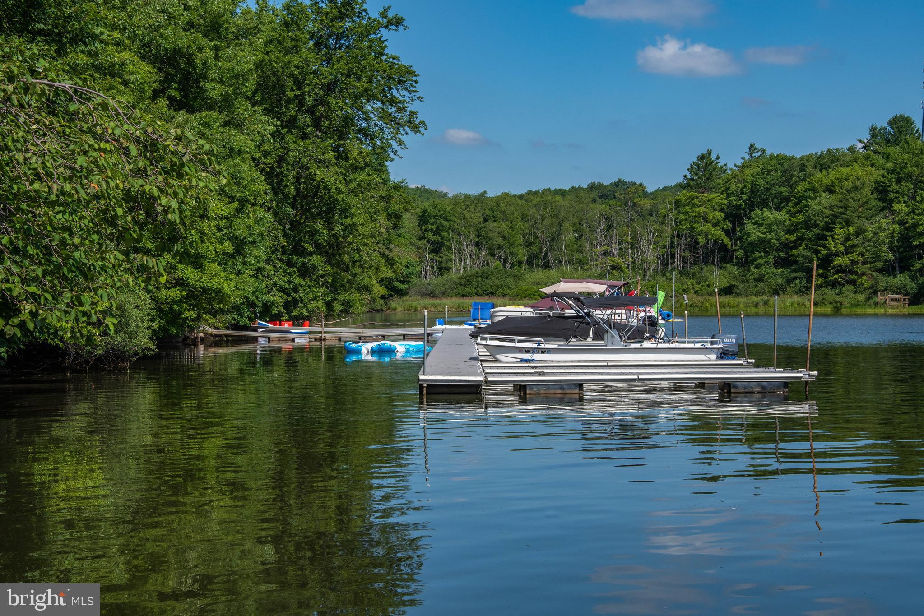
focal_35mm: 67
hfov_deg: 30.1
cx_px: 462
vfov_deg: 20.3
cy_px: 308
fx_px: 1720
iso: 250
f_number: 11
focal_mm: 45
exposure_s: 1/500
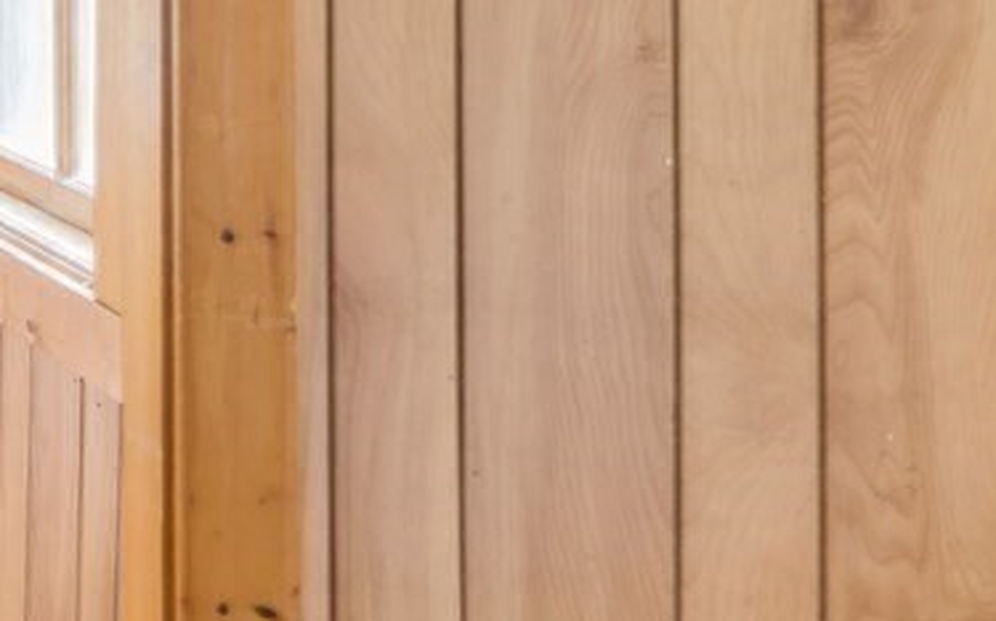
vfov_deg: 15.4
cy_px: -312
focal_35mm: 78
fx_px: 2116
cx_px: -1147
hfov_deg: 16.9
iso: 100
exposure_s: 4
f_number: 16
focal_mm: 14
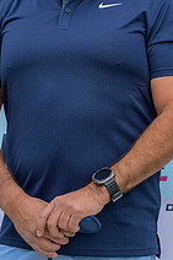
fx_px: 1242
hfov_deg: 8.0
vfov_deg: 11.9
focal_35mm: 172
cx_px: 86
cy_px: 70
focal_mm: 81
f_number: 4
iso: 125
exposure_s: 1/200
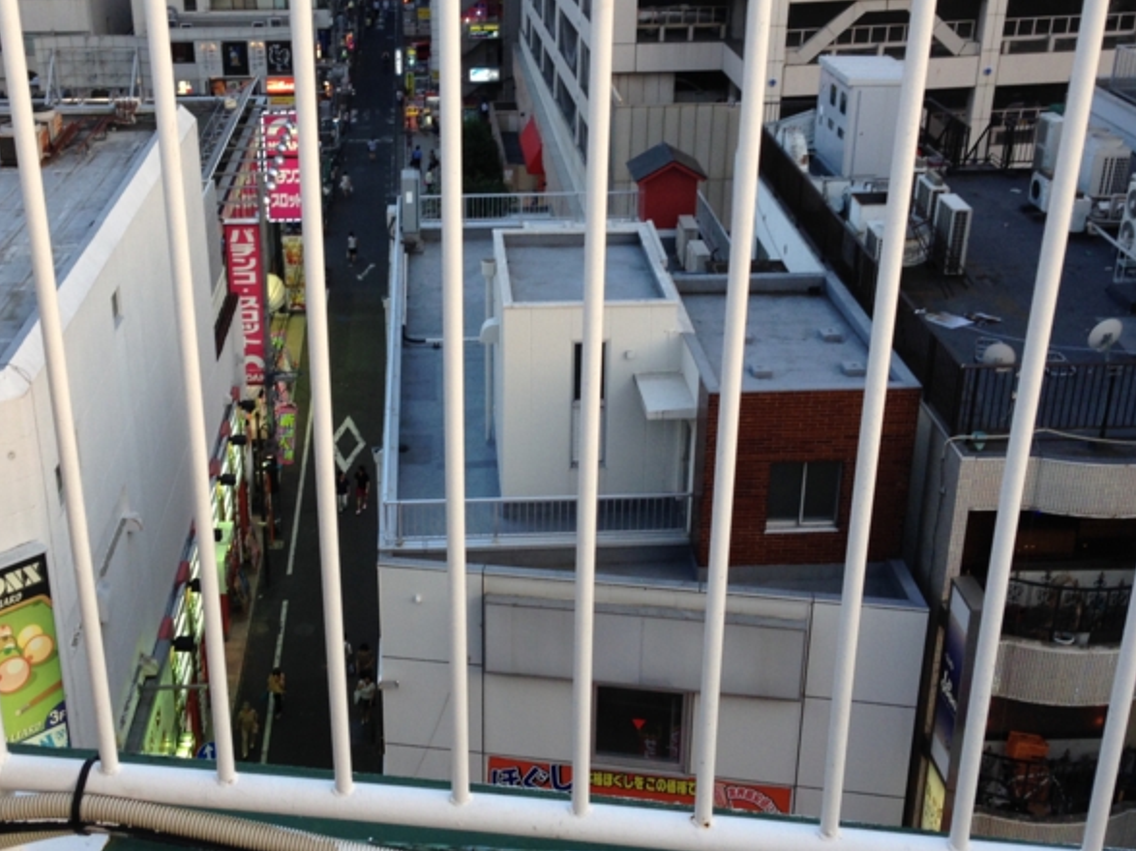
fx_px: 1476
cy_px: 352
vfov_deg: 32.1
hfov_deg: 42.0
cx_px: 484
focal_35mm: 45
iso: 64
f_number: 2.4
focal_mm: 4.12
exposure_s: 1/120
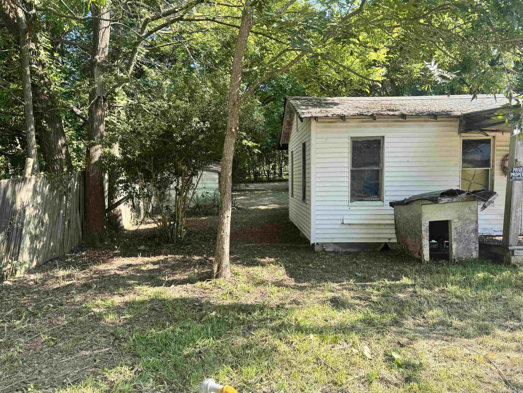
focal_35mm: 24
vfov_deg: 56.8
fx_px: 363
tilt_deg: -2.7
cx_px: 262
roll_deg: +1.9
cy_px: 196
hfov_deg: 71.6
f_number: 1.78
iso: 80
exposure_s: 1/535
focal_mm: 6.76
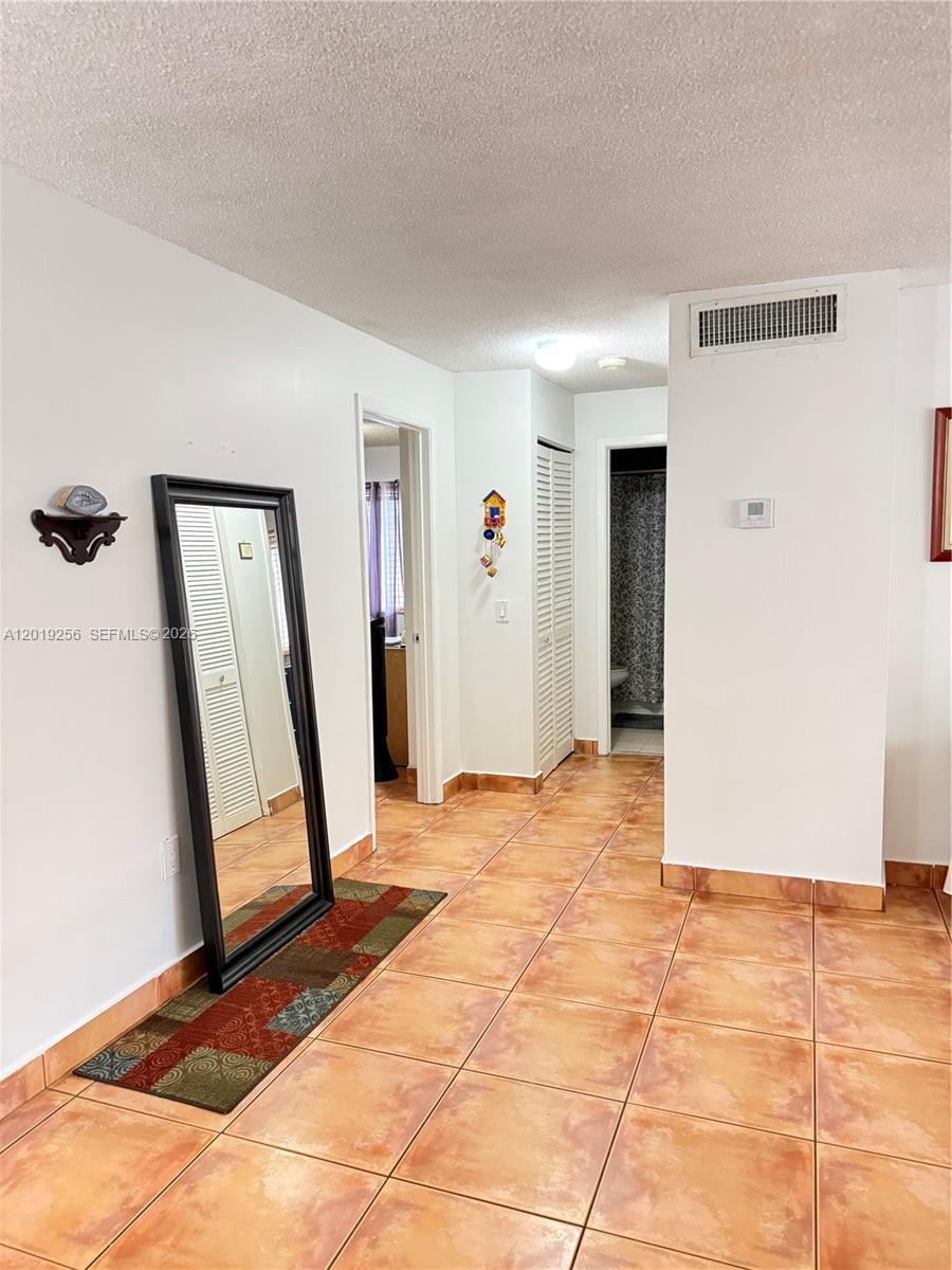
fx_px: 880
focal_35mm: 24
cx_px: 476
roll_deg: +1.4
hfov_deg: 56.8
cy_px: 635
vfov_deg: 71.6
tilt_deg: -3.1
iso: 1000
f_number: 1.78
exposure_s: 1/40
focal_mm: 6.76
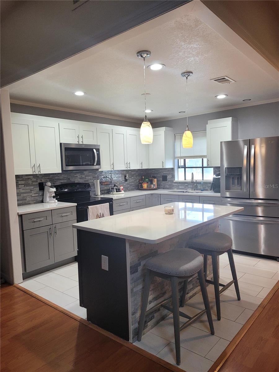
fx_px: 279
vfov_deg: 67.3
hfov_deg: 53.1
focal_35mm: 26
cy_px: 186
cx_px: 140
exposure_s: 1/120
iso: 250
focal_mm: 5.4
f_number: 1.8
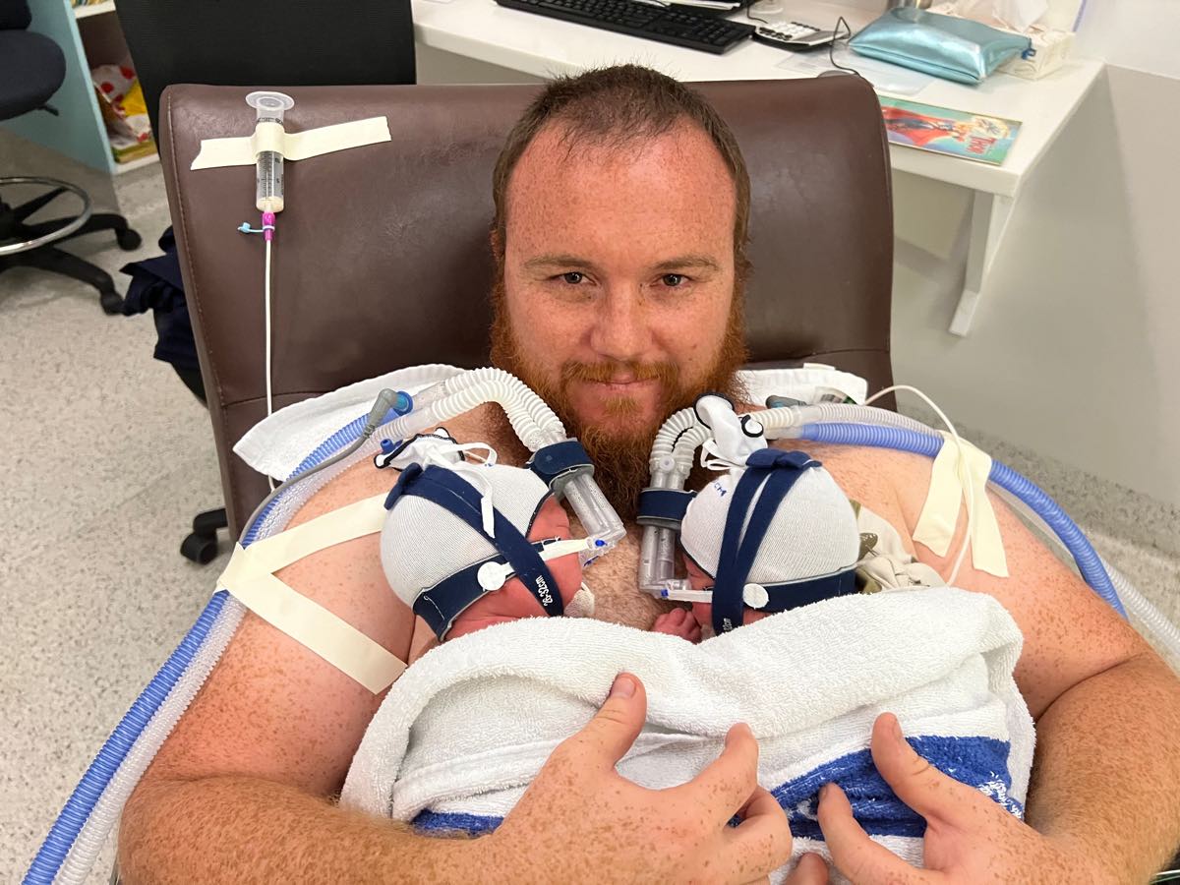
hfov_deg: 67.3
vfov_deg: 53.1
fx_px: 886
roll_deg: -4.0
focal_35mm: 26
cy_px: 442
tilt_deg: -38.9
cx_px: 590
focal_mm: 5.7
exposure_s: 1/50
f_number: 1.5
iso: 500
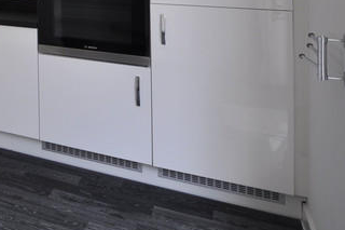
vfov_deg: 26.1
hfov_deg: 27.9
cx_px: -170
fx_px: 460
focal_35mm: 48
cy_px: -17
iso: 250
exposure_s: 1/125
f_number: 5.6
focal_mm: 10
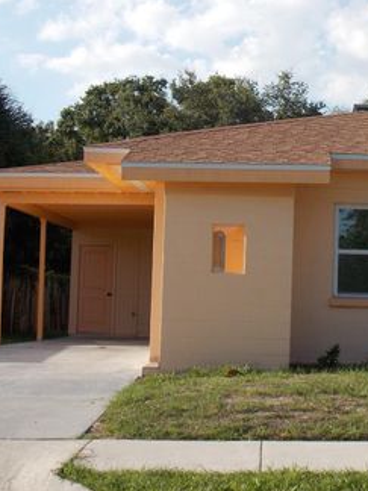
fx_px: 1006
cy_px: 233
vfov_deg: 27.4
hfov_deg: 20.3
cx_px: 330
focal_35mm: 71
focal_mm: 8.1
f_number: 3.7
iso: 80
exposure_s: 1/500
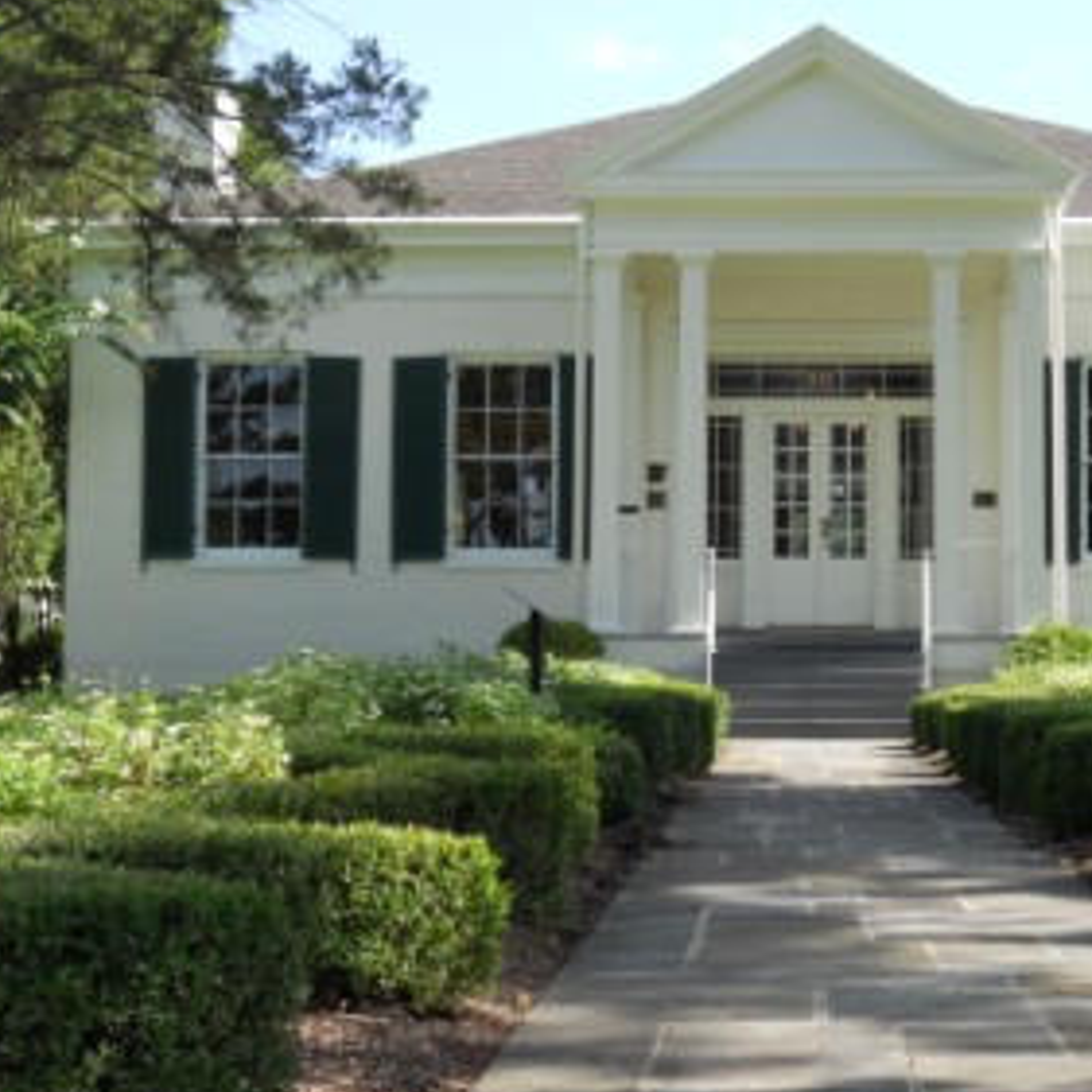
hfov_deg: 22.6
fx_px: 2712
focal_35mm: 76
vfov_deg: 22.7
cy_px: 466
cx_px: 781
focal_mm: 9.8
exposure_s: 1/250
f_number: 4.8
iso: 80
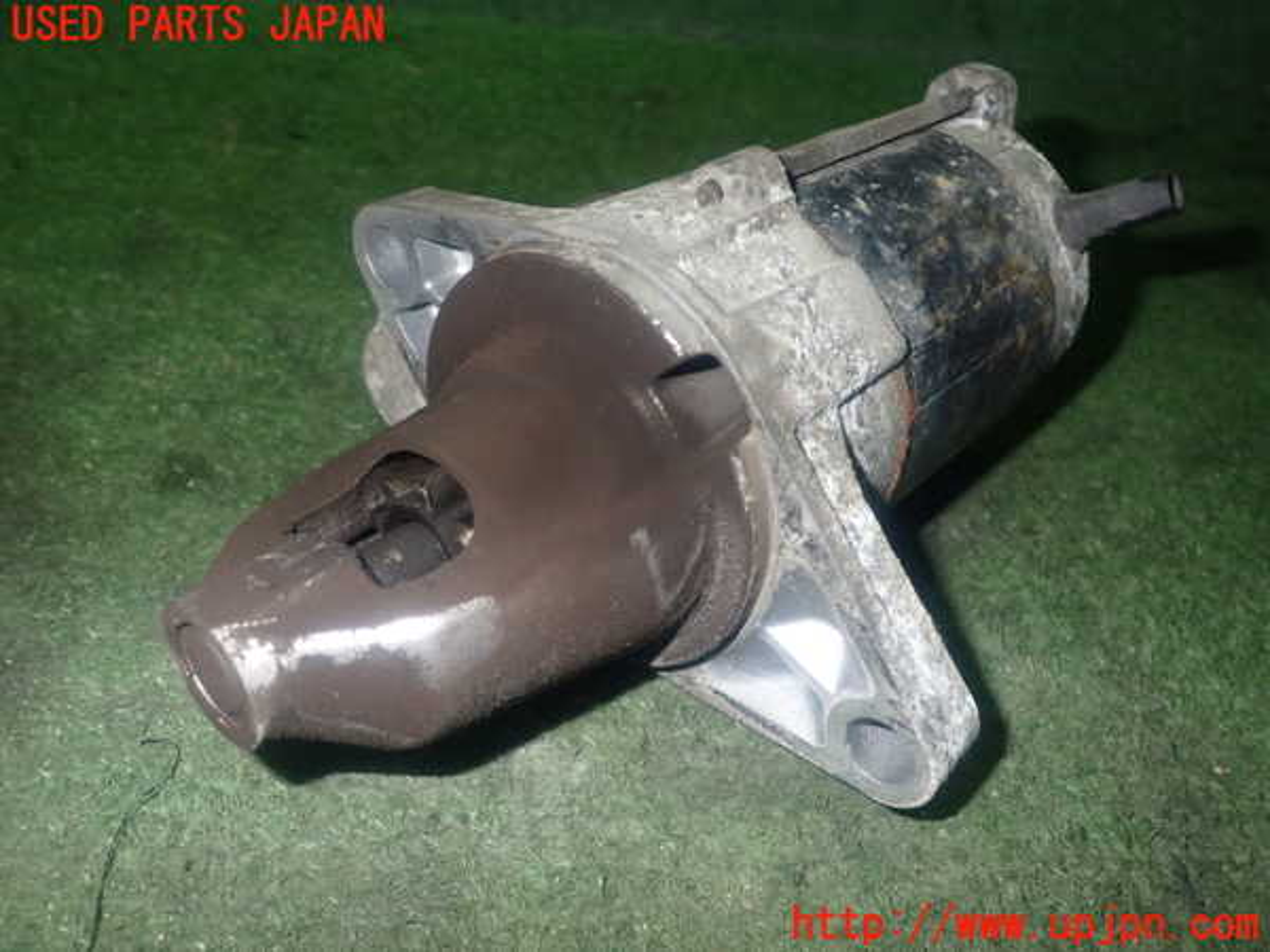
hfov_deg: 60.0
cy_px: 476
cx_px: 635
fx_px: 1101
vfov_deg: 46.8
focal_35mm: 30
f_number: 6.3
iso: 400
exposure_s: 1/30
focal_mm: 5.4
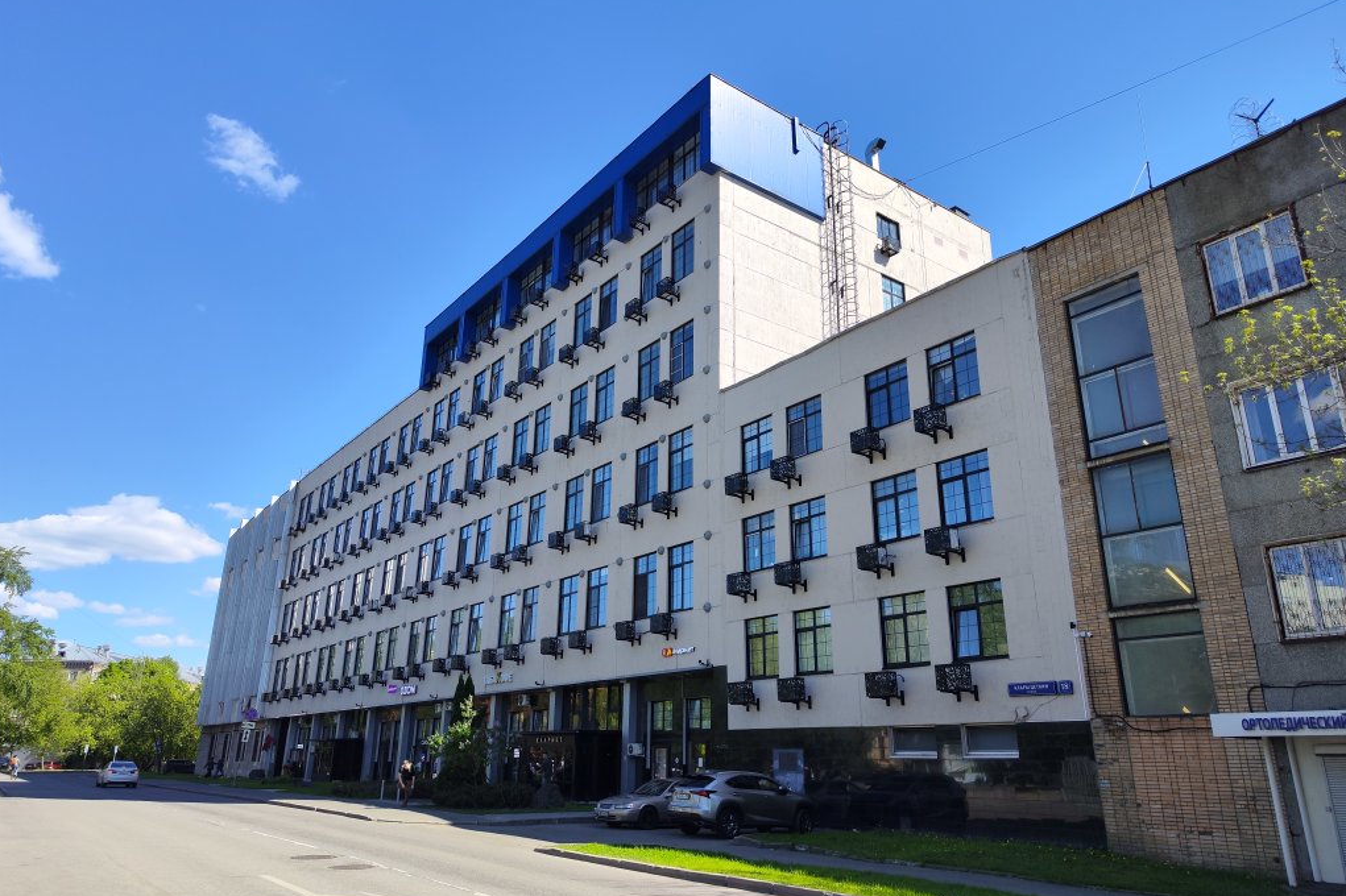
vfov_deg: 53.1
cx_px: 672
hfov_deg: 73.8
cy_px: 427
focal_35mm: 24
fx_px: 897
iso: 50
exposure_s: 1/775
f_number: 1.69
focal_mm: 7.01
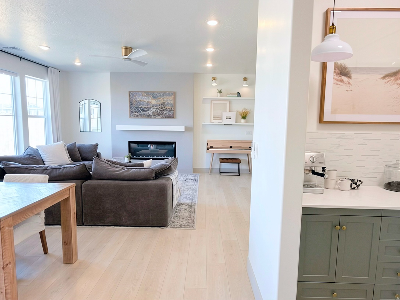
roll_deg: -0.9
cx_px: 200
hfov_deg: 81.7
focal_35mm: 20
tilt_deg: -5.6
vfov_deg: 66.0
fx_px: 231
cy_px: 150
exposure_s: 1/60
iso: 40
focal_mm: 2.22
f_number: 2.2
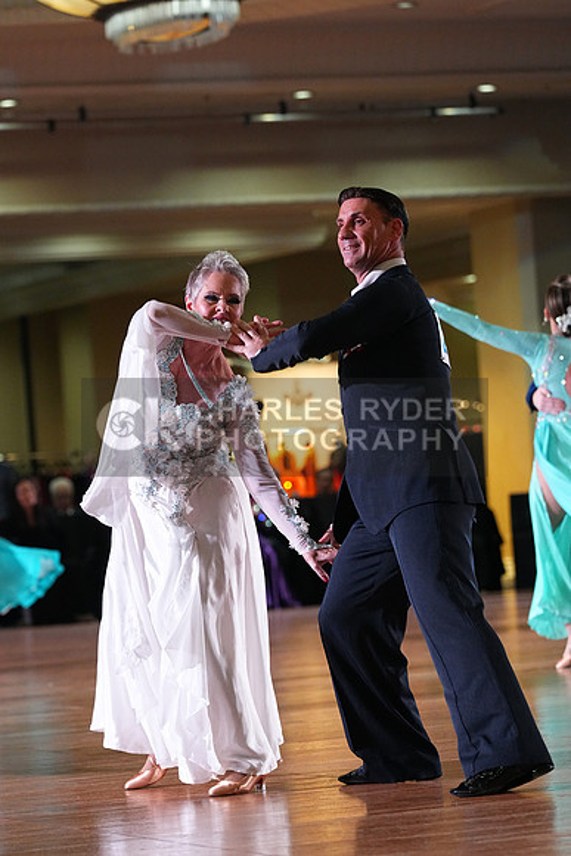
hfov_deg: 8.1
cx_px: 286
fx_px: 4018
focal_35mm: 169
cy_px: 428
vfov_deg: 12.2
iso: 6400
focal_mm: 169
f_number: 5
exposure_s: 1/400
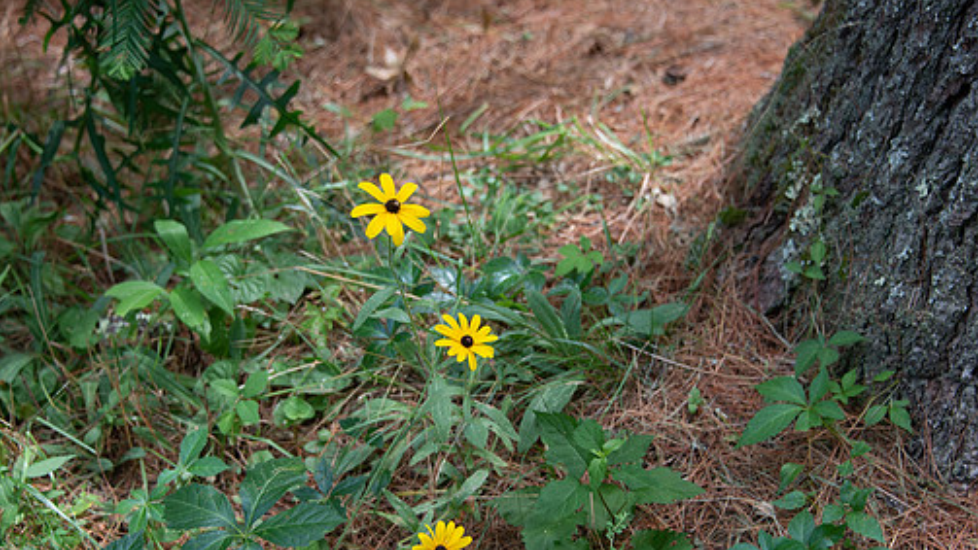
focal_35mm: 99
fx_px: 2567
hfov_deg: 21.6
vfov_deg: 12.2
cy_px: 326
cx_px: 469
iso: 200
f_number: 5
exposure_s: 1/100
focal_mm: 82
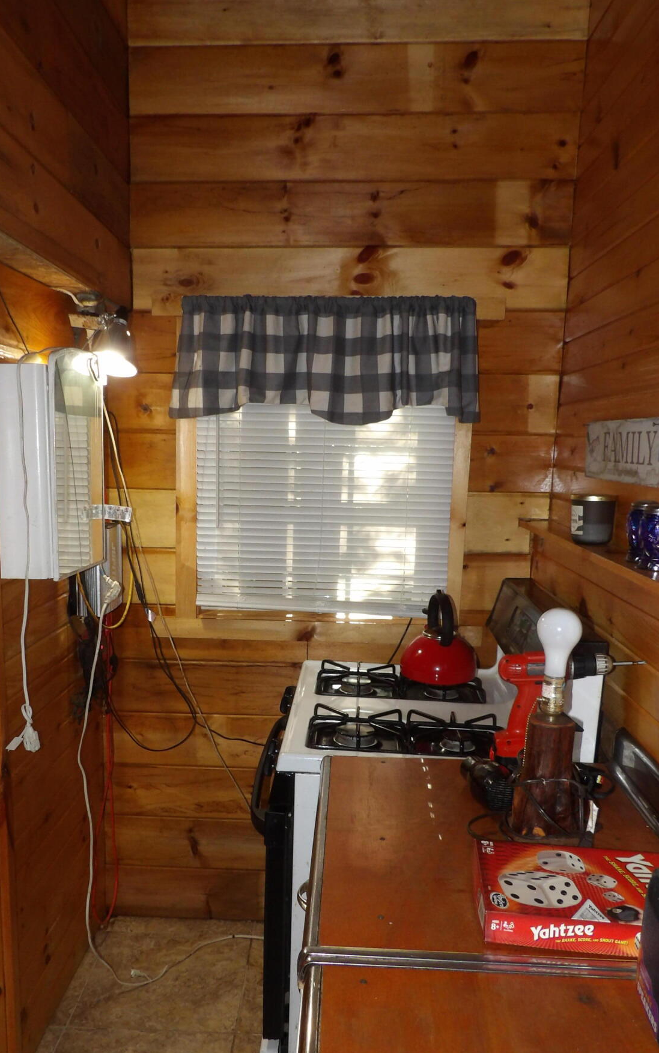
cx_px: 284
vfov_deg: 64.4
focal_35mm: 29
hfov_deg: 43.1
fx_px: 833
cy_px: 590
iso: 200
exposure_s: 1/33
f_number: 3.2
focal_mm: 4.3
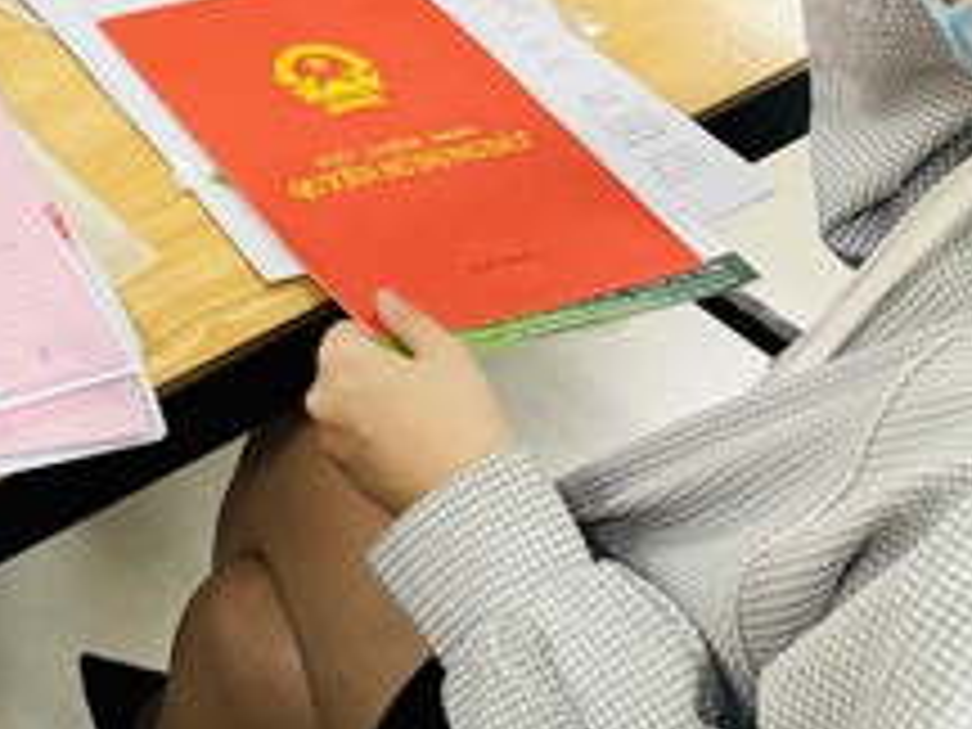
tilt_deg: -32.1
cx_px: -306
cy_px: -122
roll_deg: +0.5
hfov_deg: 23.9
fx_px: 1994
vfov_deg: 19.6
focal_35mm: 71
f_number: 1.78
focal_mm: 6.76
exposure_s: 1/121
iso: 160
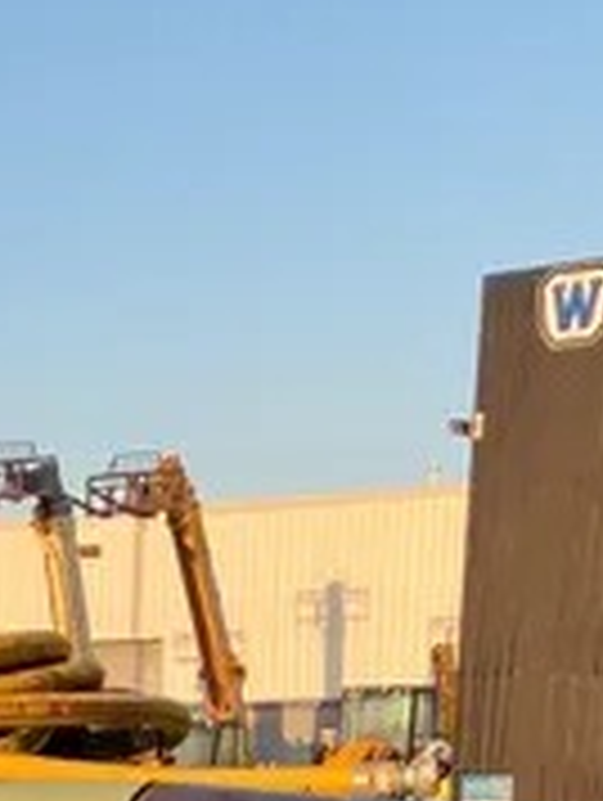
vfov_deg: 14.8
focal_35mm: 115
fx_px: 2665
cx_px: -302
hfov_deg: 12.3
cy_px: 1478
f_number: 1.8
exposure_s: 1/433
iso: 32
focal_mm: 3.99
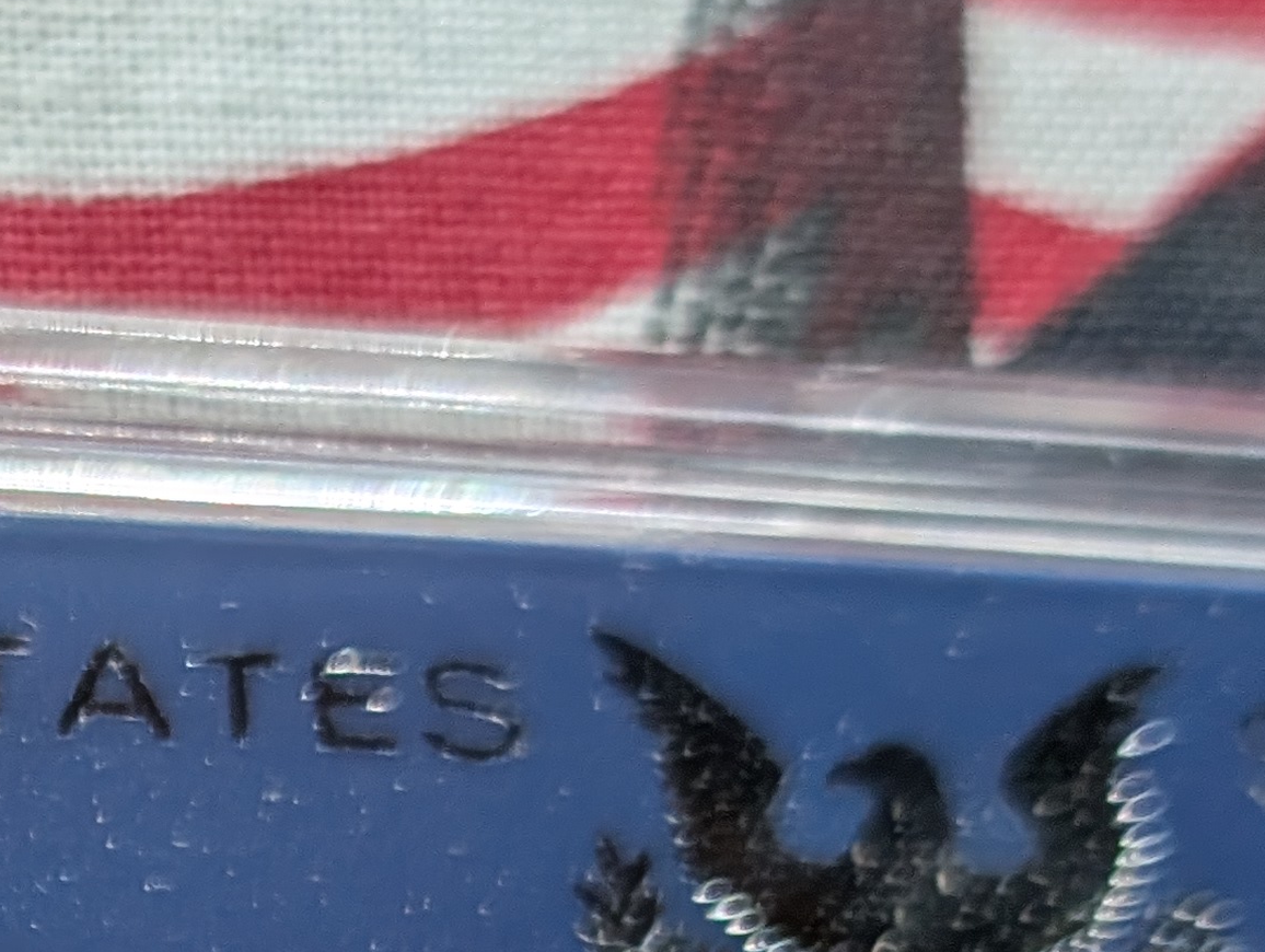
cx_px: -855
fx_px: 6330
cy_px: 1566
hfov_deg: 10.8
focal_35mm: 173
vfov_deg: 8.4
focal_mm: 6.9
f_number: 1.68
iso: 79
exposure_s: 1/112
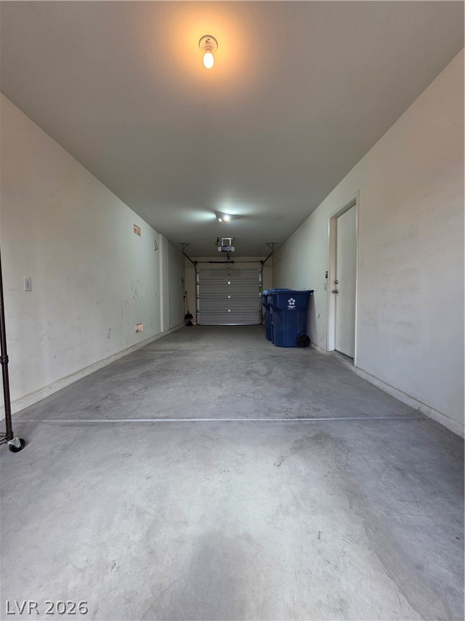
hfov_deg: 89.9
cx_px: 232
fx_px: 233
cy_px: 310
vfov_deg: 106.2
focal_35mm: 13
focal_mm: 2.2
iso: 100
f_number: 1.9
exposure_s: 1/120
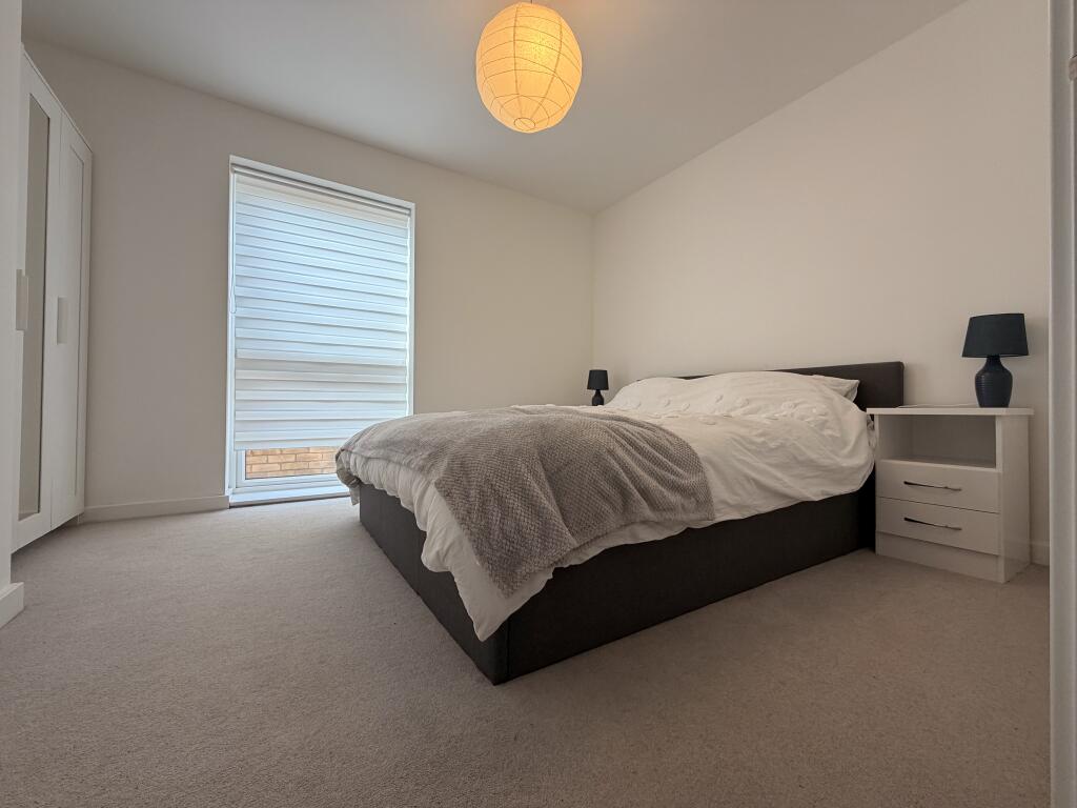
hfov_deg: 102.1
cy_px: 404
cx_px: 538
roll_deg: -0.2
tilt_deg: +0.3
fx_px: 436
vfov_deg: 85.7
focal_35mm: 14
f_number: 2.2
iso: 100
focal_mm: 2.22
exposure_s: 1/121
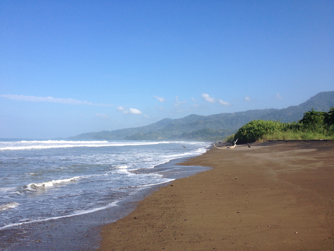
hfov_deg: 52.6
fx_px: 338
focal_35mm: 35
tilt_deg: -0.8
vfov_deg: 40.7
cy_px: 126
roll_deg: -1.1
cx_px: 167
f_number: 2.4
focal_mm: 4.28
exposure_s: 1/1727
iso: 50
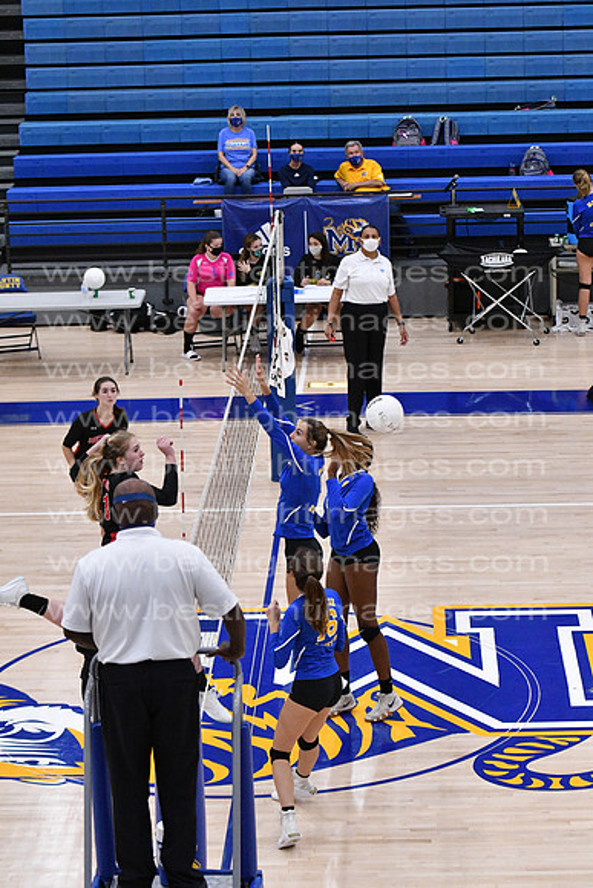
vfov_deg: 19.5
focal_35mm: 105
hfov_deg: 13.0
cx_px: 296
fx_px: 2593
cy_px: 444
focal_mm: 70
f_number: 3.2
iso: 6400
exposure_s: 1/1250
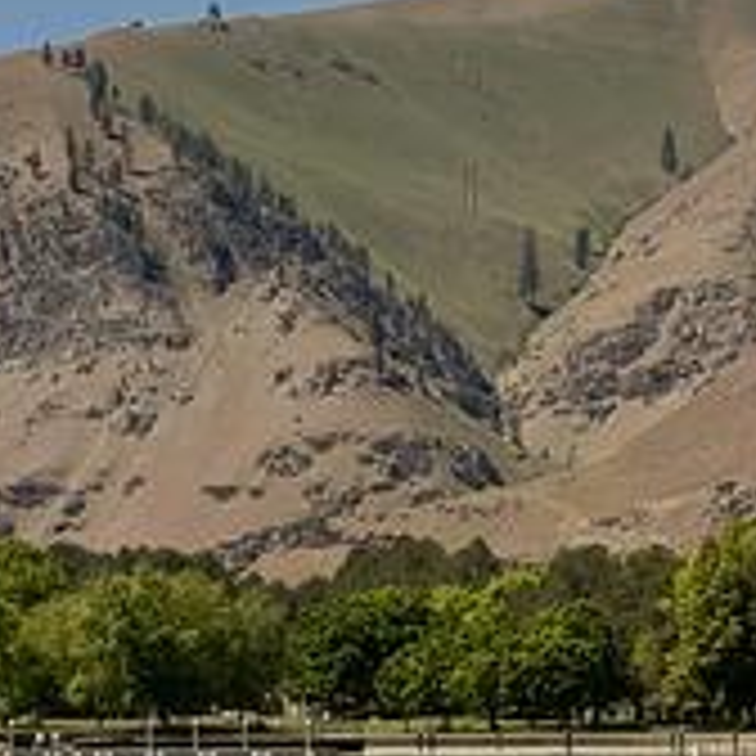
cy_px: 416
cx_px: 544
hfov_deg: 8.4
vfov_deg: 8.4
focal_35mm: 209
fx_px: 5164
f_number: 2.2
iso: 20
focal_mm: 7.5
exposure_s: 1/1700
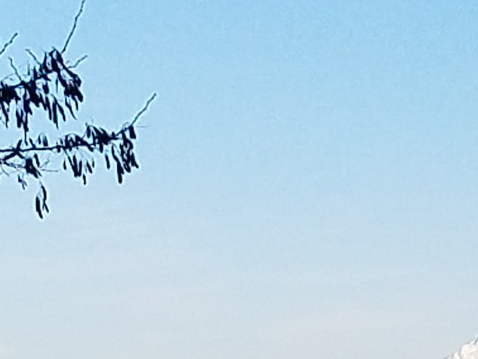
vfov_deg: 25.2
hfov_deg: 32.1
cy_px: 365
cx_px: 484
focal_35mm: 55
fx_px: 759
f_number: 1.7
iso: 50
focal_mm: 4.2
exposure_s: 1/2248
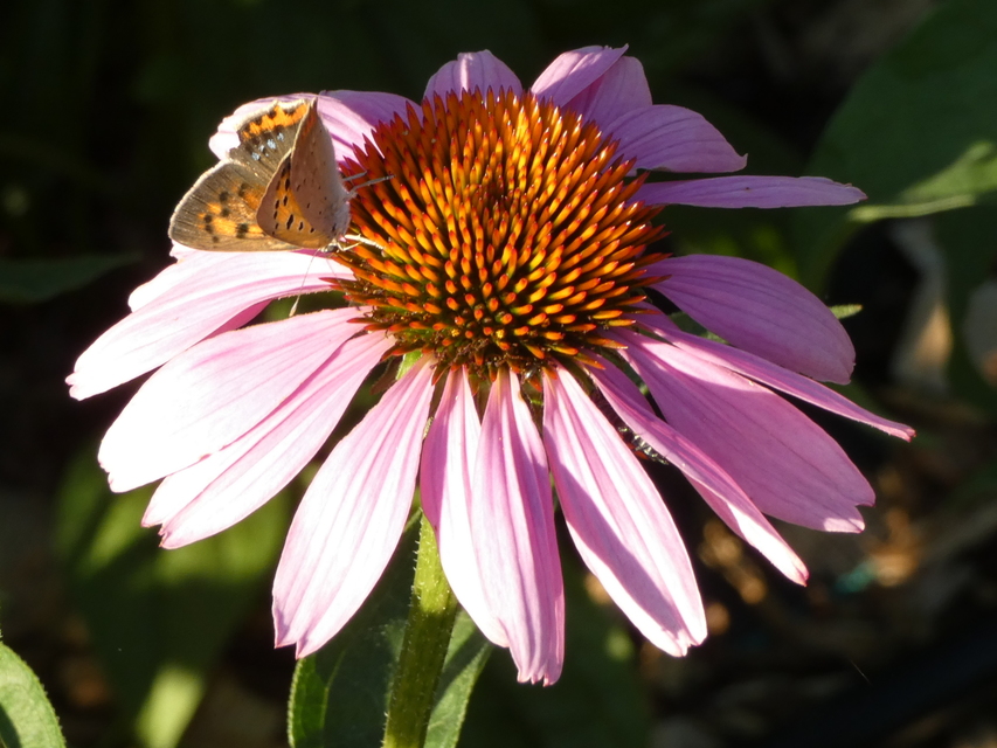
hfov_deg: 10.5
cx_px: 498
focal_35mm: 189
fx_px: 5444
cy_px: 374
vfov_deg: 7.9
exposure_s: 1/80
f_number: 5.5
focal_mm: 33.9
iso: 160
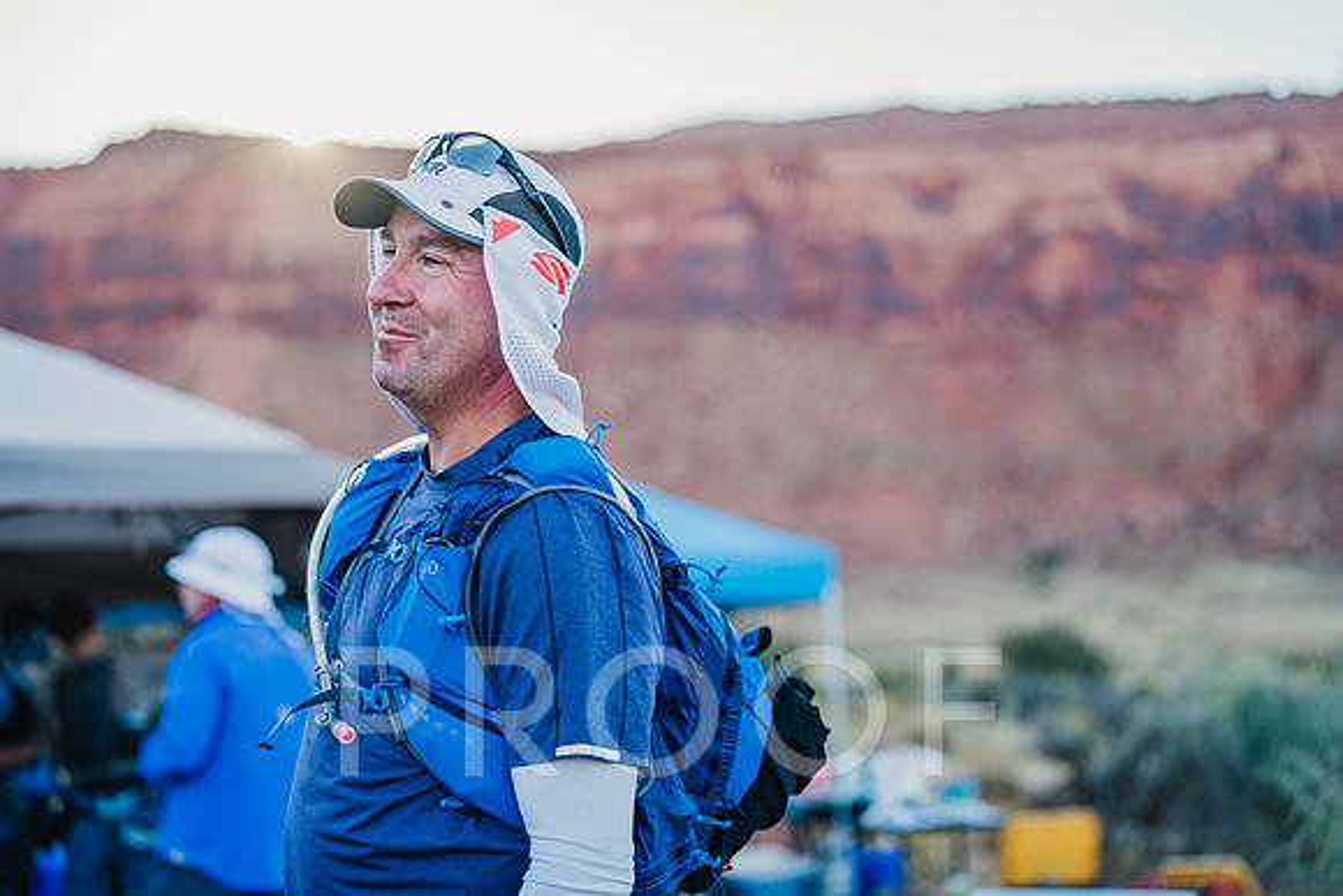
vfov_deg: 24.7
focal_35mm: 55
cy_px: 445
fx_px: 2049
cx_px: 634
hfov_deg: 36.3
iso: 100
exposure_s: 1/800
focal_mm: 50
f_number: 1.8
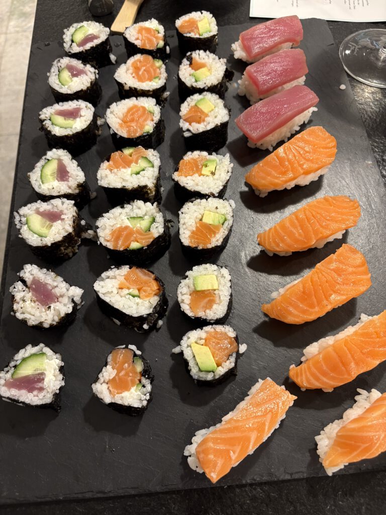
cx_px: 193
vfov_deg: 67.3
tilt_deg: -65.5
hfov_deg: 53.1
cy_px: 258
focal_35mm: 26
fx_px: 387
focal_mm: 5.96
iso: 160
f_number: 1.6
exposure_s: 1/50
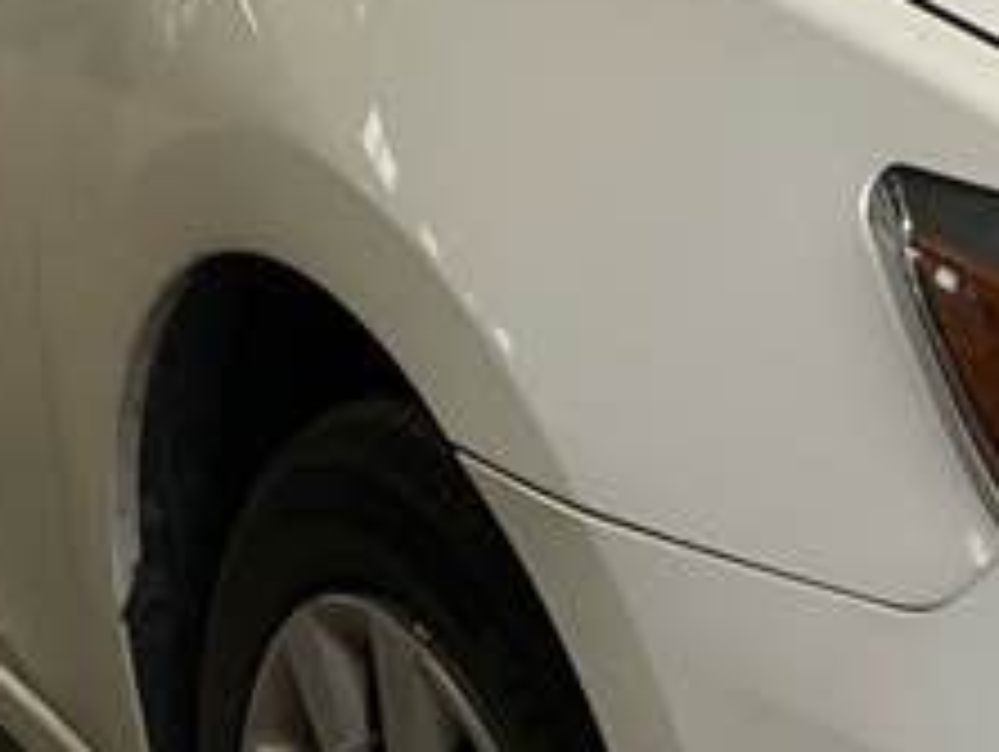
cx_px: 1402
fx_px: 4276
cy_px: 333
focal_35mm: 148
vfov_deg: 10.0
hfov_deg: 12.8
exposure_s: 1/122
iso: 25
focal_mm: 3
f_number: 1.8
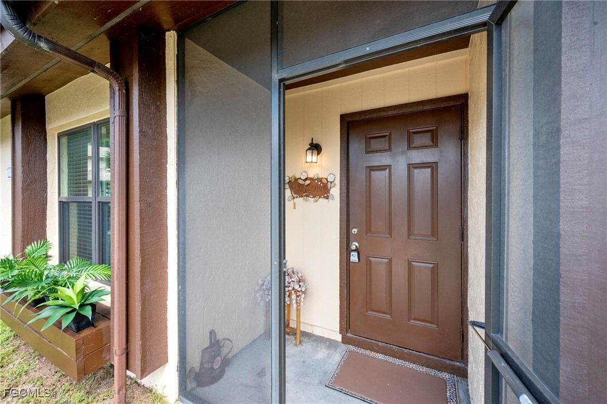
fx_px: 236
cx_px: 304
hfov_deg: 104.3
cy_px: 202
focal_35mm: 14
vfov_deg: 81.1
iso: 100
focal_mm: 14
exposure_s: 1/250
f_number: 5
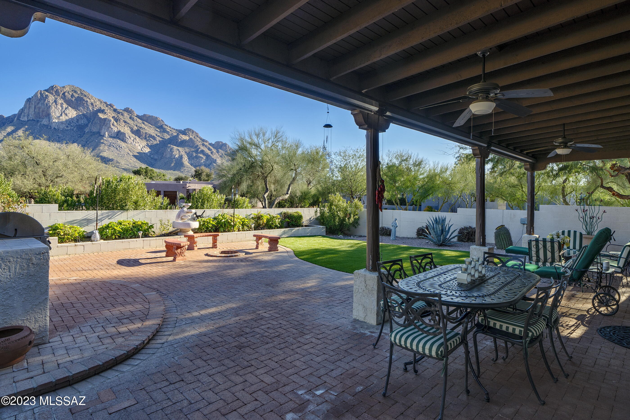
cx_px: 315
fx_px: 297
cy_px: 210
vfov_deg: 70.4
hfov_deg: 93.3
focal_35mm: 17
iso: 100
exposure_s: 1/50
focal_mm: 17
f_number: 11
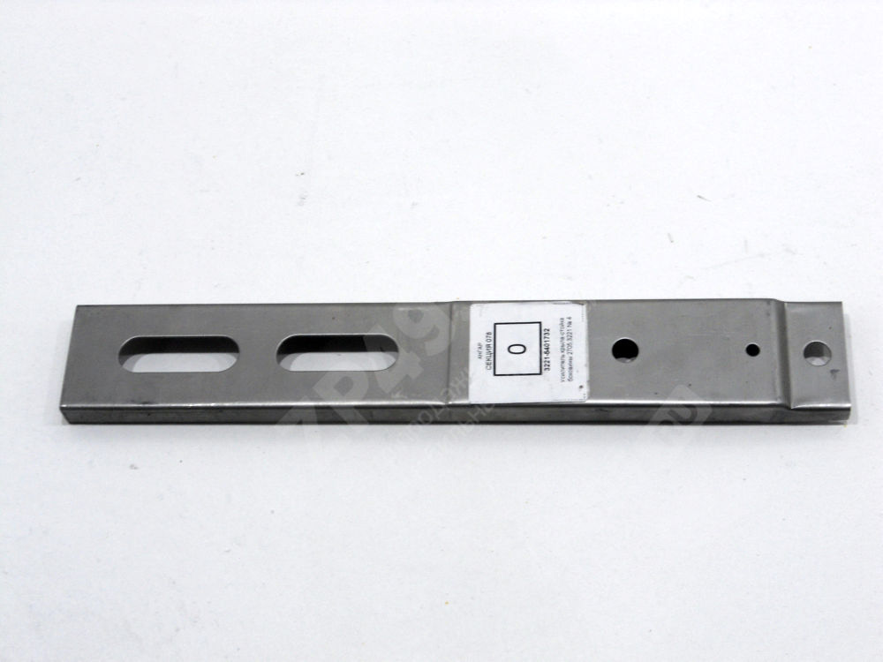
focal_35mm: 65
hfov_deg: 29.8
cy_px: 331
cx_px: 442
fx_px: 1658
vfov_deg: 22.6
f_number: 5.3
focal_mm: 11.7
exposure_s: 1/30
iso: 125
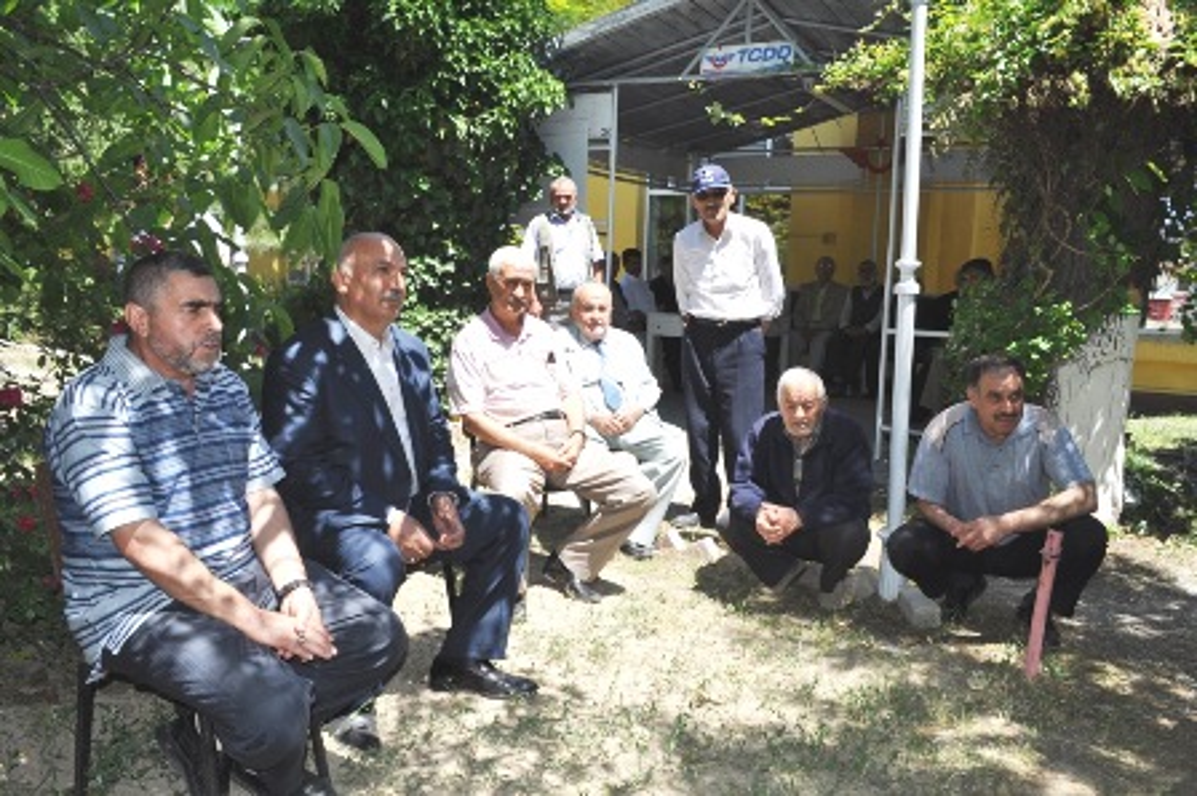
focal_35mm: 30
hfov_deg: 62.0
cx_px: 598
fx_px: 997
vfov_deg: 43.5
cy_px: 398
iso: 200
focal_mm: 20
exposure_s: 1/200
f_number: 11
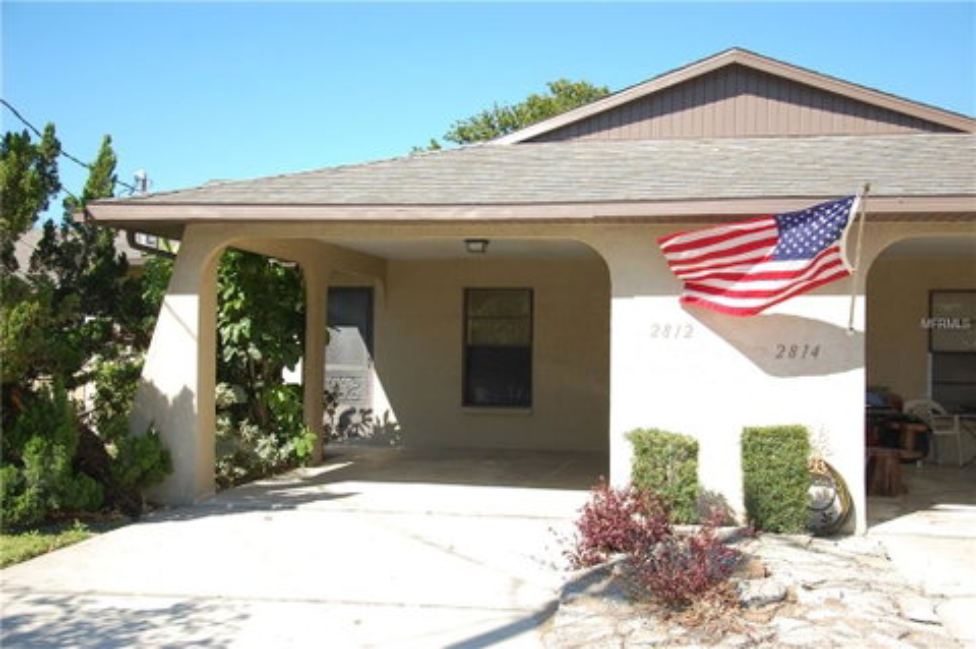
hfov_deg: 43.6
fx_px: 1219
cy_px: 324
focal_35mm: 45
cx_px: 488
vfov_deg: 29.8
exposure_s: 1/500
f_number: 5.6
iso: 200
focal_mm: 30
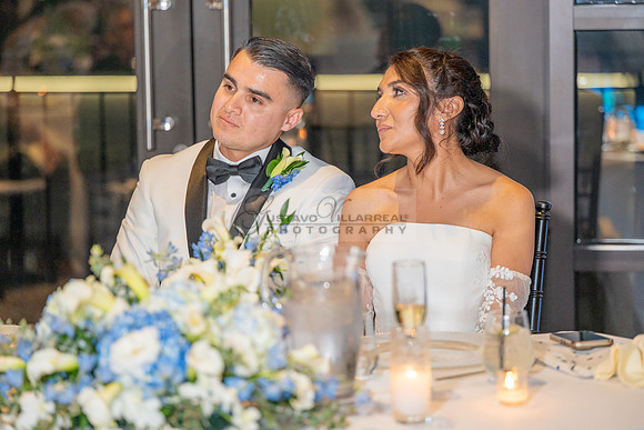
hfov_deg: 17.8
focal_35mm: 115
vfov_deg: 11.9
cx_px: 322
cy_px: 215
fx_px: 2058
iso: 1000
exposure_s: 1/125
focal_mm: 115
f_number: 2.8
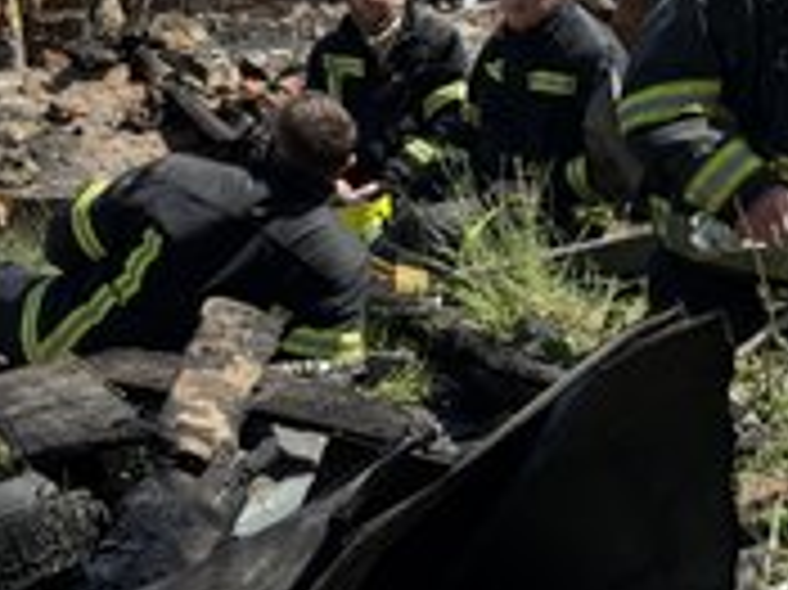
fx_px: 2502
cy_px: -68
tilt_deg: -1.3
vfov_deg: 13.2
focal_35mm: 110
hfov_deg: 17.8
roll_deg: +1.7
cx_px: 572
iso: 64
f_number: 1.78
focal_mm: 6.76
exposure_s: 1/1560
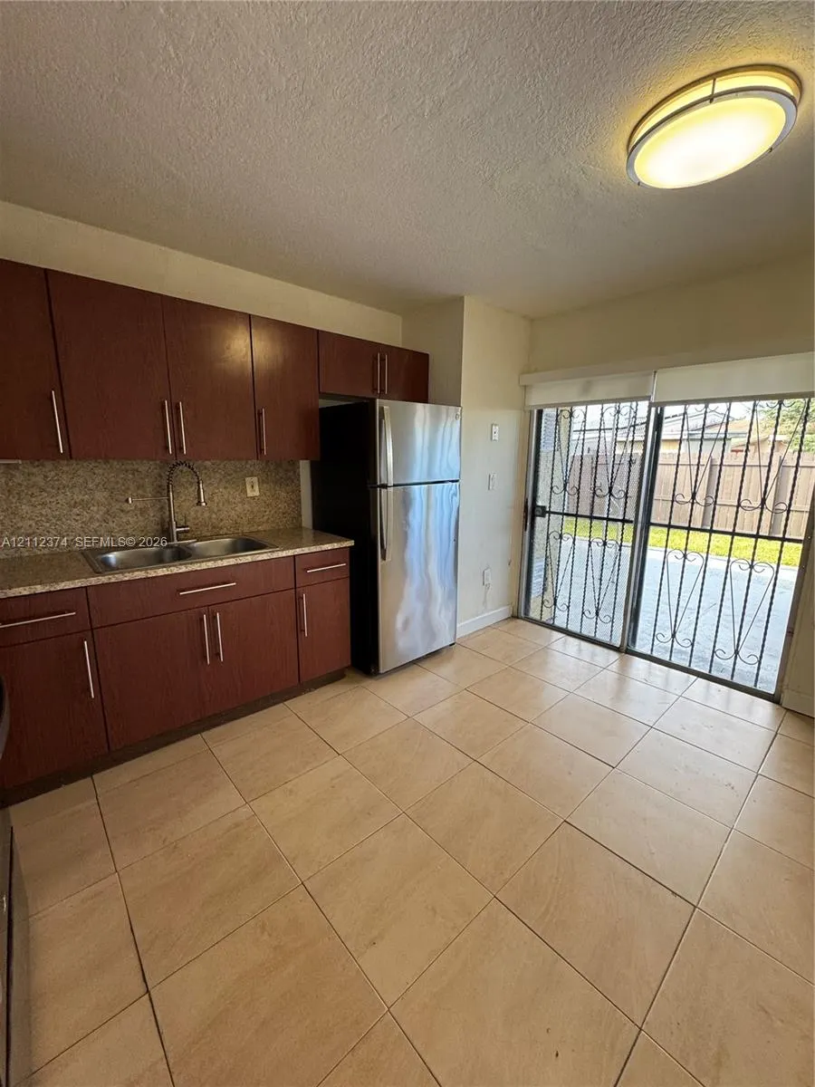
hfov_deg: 85.7
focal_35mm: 14
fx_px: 439
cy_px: 544
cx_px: 408
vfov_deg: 102.1
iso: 200
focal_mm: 2.22
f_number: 2.2
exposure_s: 1/120
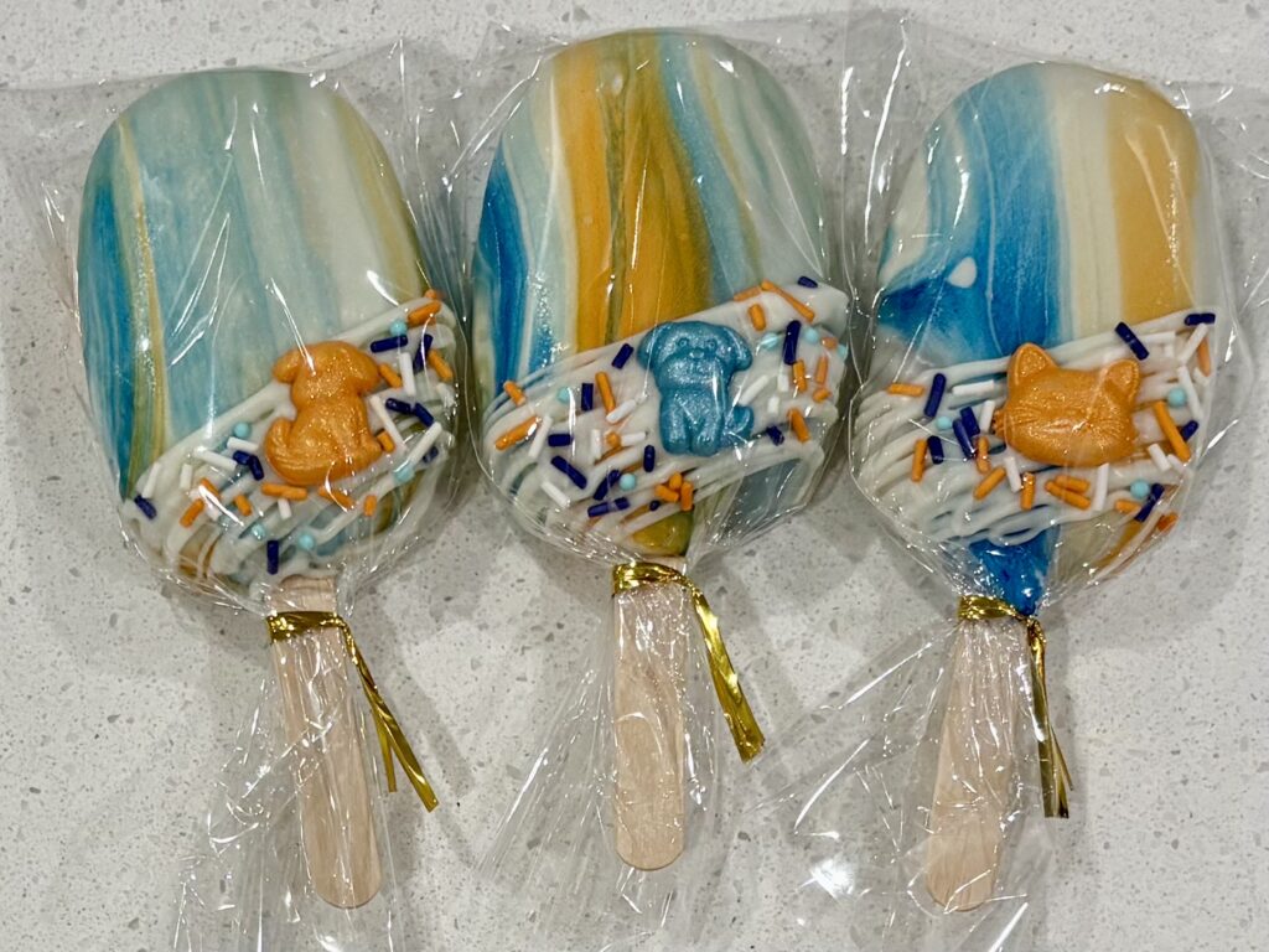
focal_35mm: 26
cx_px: 634
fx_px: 953
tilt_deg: -80.0
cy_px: 476
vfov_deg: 53.1
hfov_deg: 67.3
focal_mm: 5.96
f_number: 1.6
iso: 125
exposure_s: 1/120
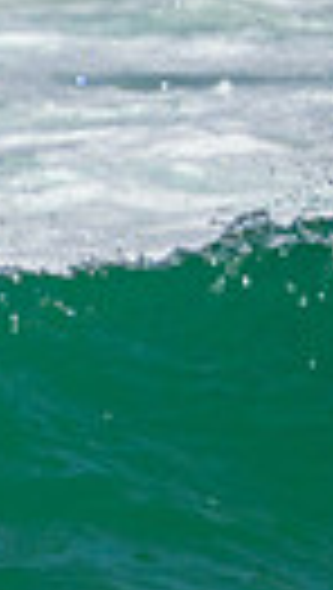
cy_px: 55
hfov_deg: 0.2
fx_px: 79988
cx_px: 1728
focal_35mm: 5112
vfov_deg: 0.4
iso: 640
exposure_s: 1/2000
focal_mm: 800
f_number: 11
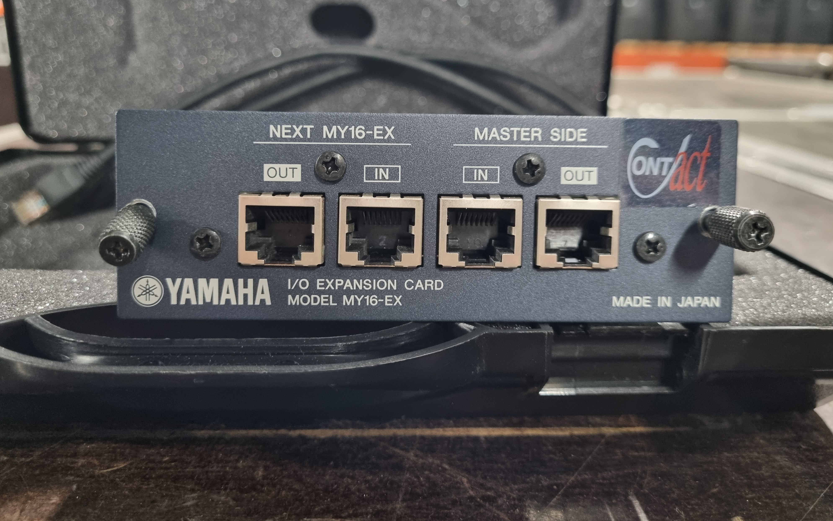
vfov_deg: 44.3
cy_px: 214
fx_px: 636
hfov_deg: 66.5
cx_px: 423
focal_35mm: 28
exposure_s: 1/24
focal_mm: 5.4
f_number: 1.8
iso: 640
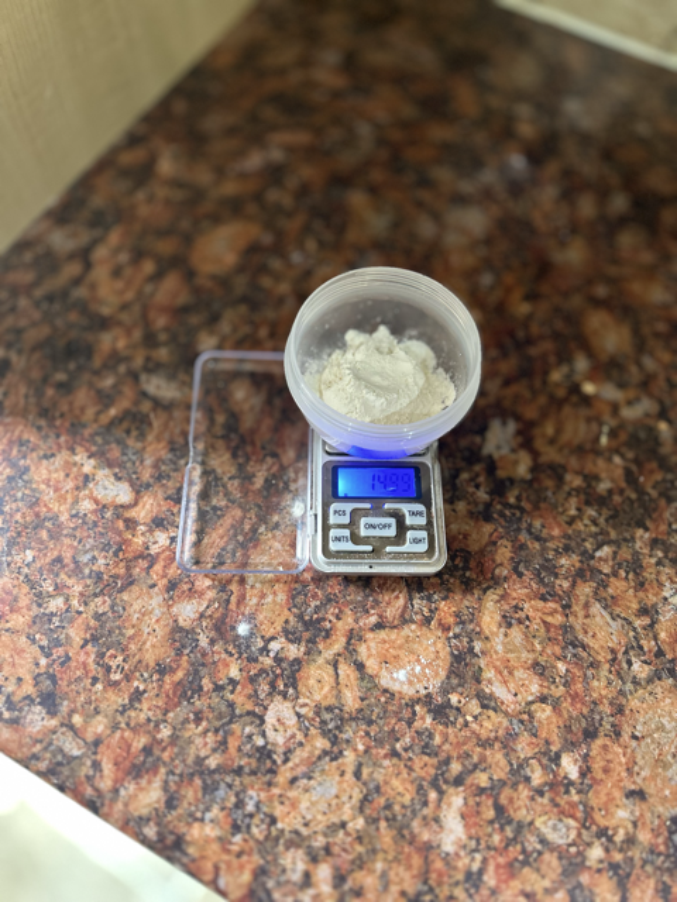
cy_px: 451
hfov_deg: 56.8
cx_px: 338
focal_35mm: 24
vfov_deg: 71.6
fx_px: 626
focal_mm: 6.86
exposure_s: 1/60
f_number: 1.78
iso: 500
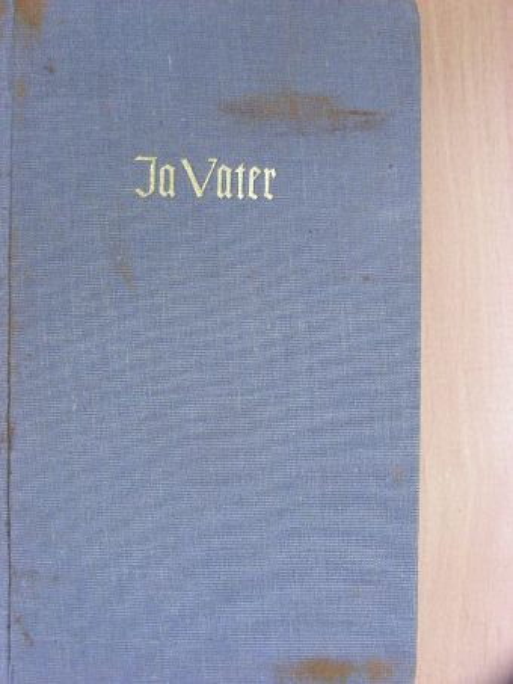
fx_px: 1047
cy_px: 342
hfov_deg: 27.5
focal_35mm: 53
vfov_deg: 36.2
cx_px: 256
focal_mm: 8.8
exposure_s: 1/9.2
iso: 200
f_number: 3.5
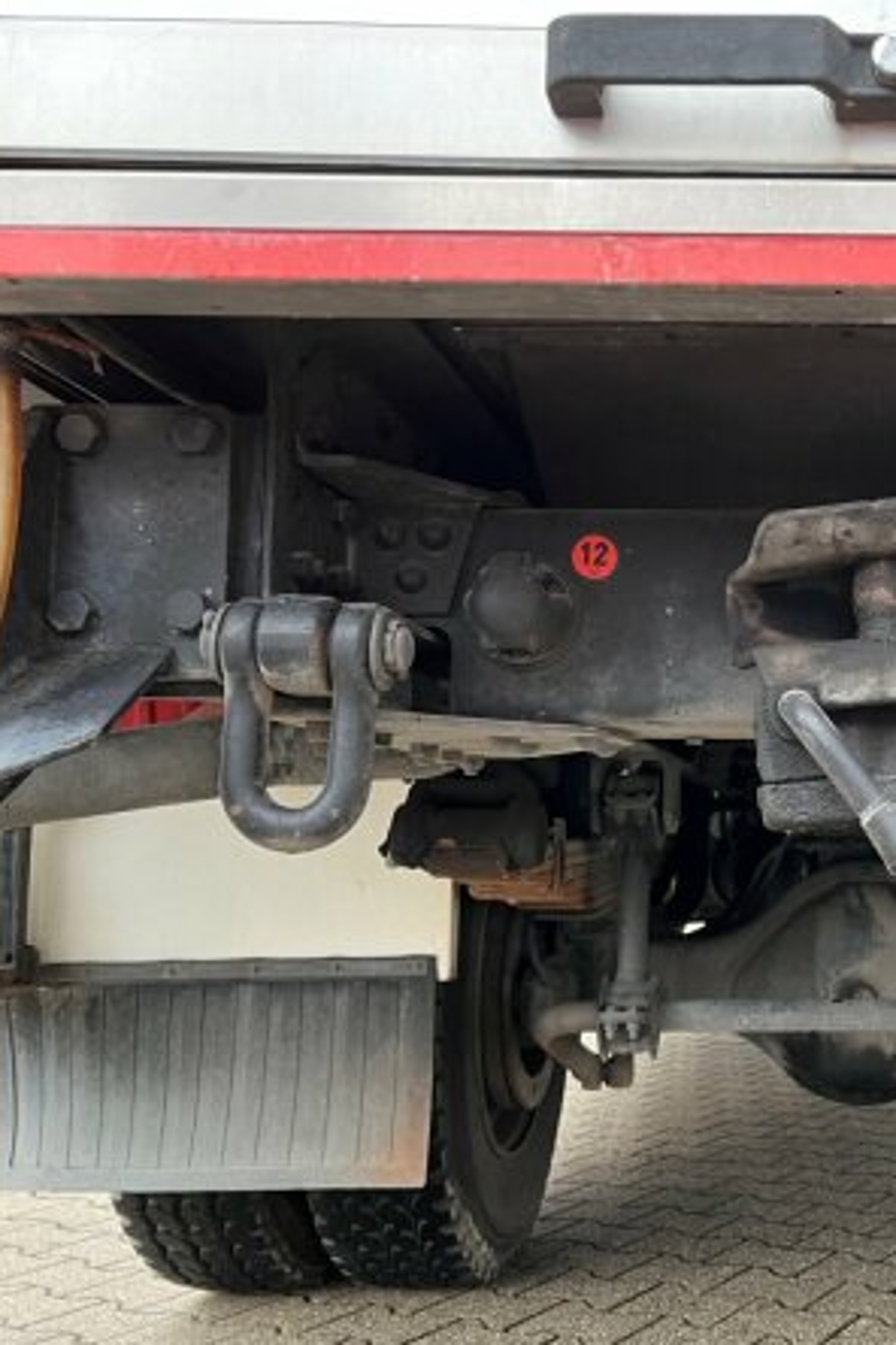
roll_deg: -1.2
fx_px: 1456
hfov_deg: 32.0
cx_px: 860
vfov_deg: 49.5
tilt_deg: +4.5
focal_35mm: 39
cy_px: 691
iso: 125
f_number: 1.5
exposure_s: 1/79
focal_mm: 5.7
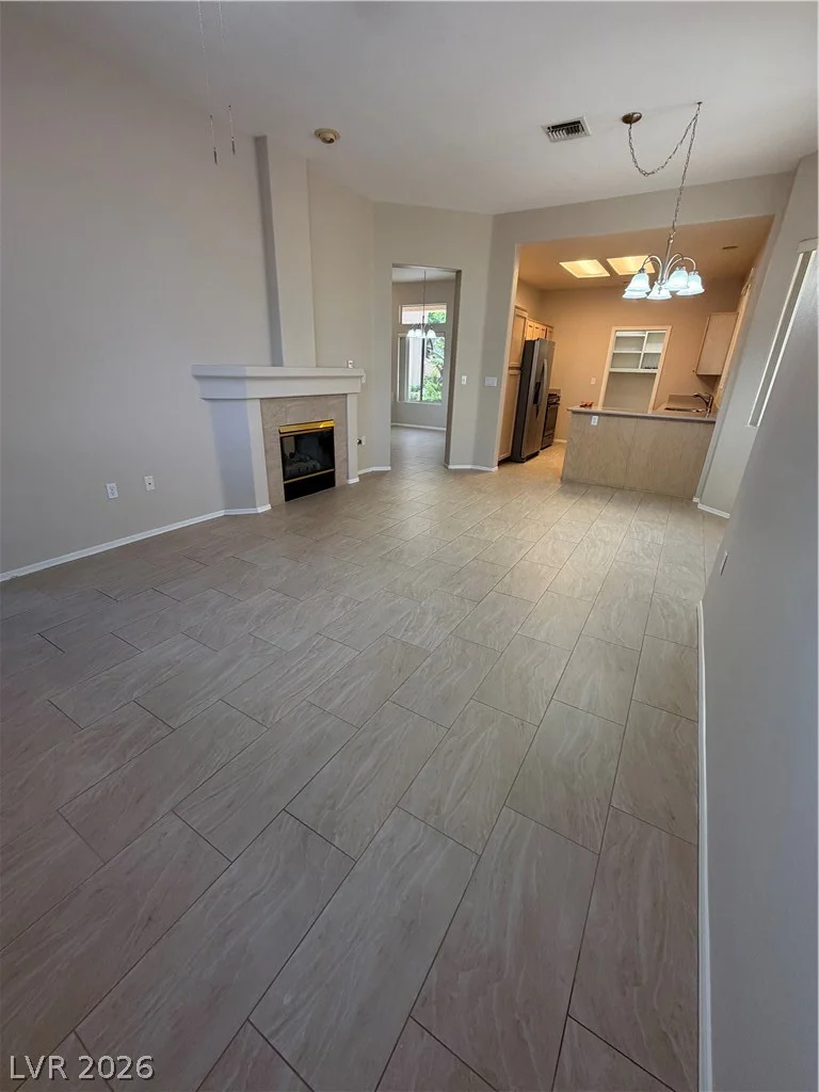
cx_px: 410
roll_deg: -1.7
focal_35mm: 14
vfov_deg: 102.1
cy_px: 546
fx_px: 442
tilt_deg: -21.8
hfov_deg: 85.7
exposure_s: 1/120
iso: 200
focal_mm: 2.22
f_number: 2.2
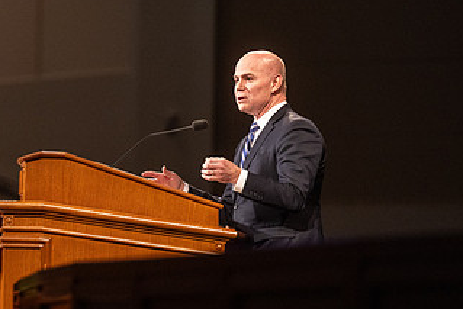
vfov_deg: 3.1
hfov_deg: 4.6
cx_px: 8
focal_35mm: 450
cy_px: -13
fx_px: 5790
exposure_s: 1/200
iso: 1250
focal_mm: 200
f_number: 2.8
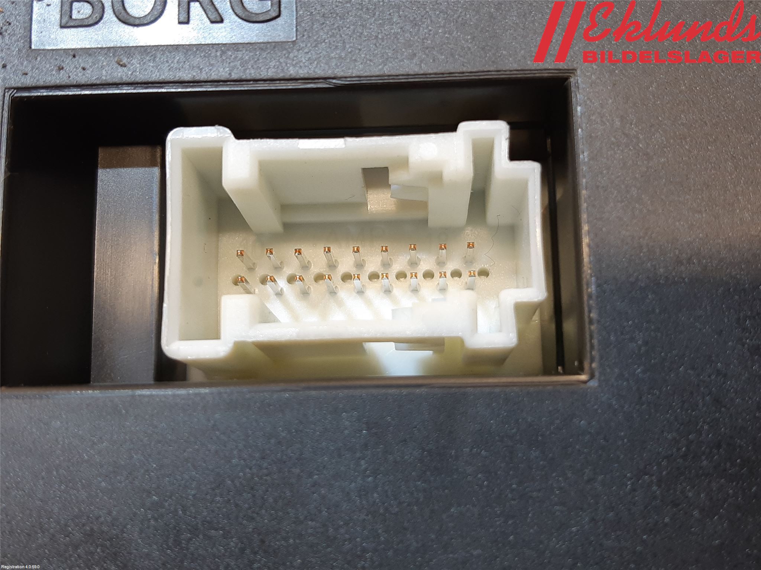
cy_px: 285
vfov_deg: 53.1
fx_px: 572
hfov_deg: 67.3
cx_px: 380
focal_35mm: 26
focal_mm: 3.93
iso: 64
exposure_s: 1/50
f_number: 1.7
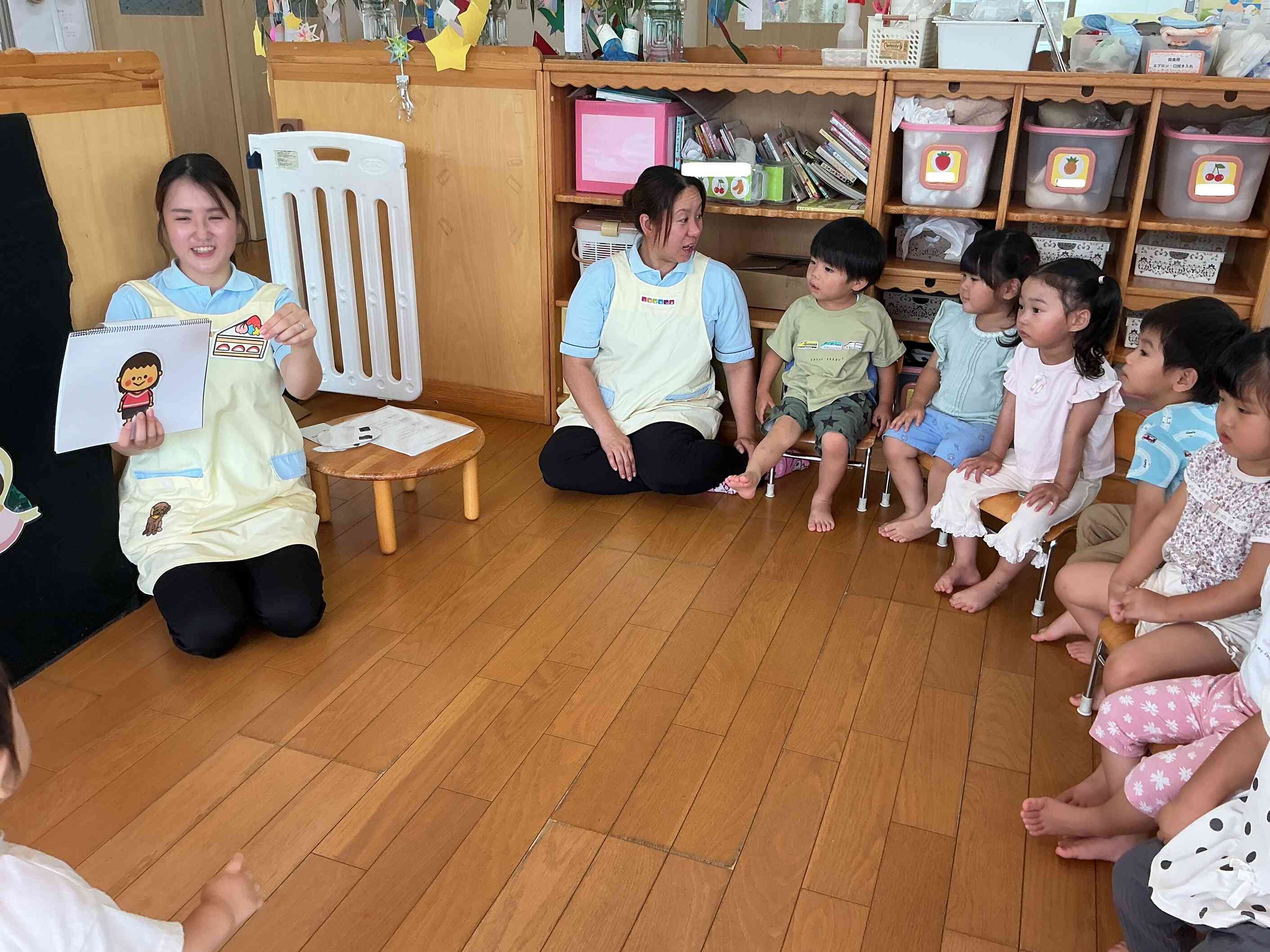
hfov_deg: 61.7
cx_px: 635
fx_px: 1064
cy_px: 476
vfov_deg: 48.2
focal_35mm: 29
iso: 50
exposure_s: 1/120
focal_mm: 3
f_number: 1.8
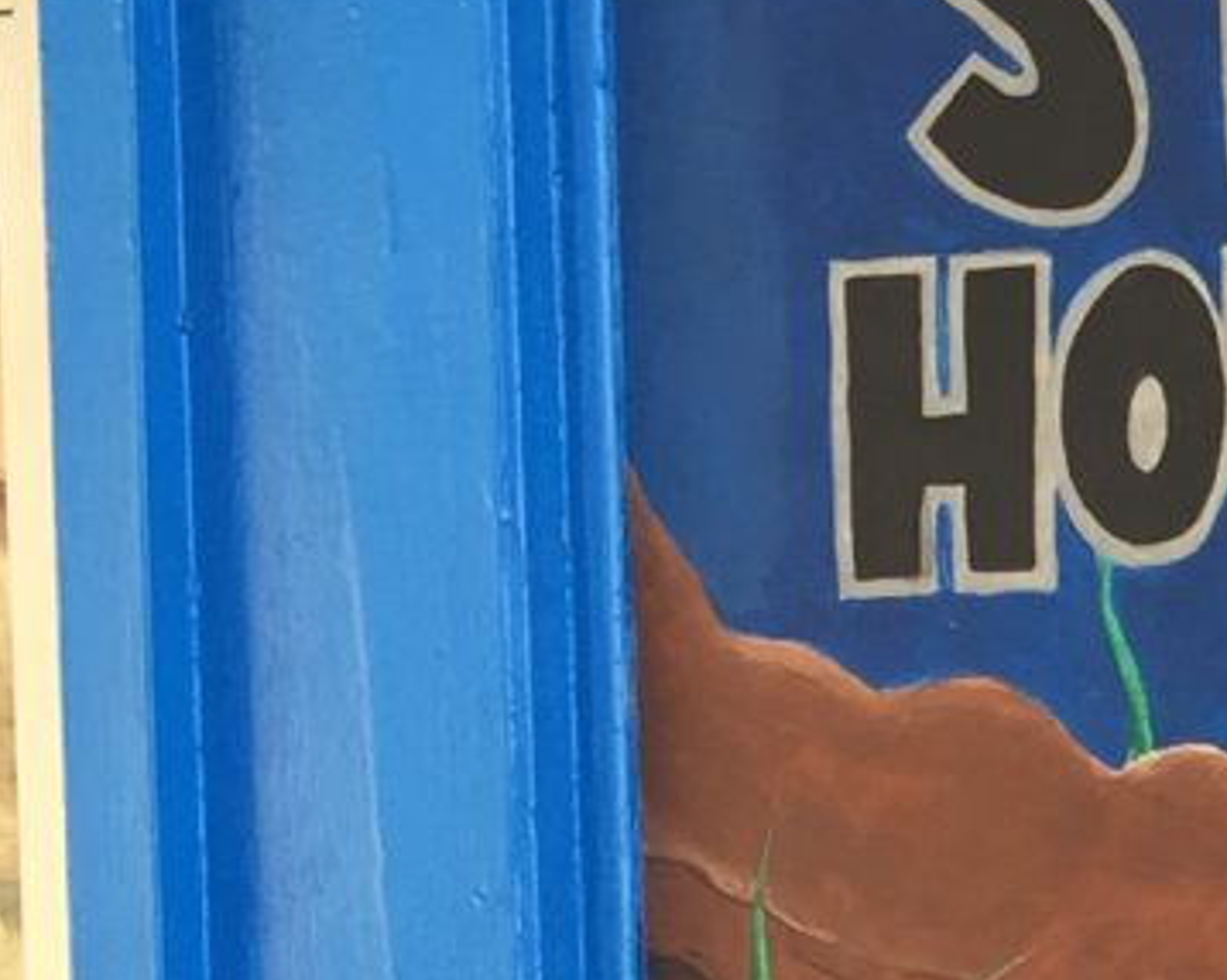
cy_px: 1871
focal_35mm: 152
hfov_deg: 11.6
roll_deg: +1.2
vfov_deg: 9.6
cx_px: 2320
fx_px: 5517
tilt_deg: -5.0
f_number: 2.2
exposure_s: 1/194
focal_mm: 4.15
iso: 32
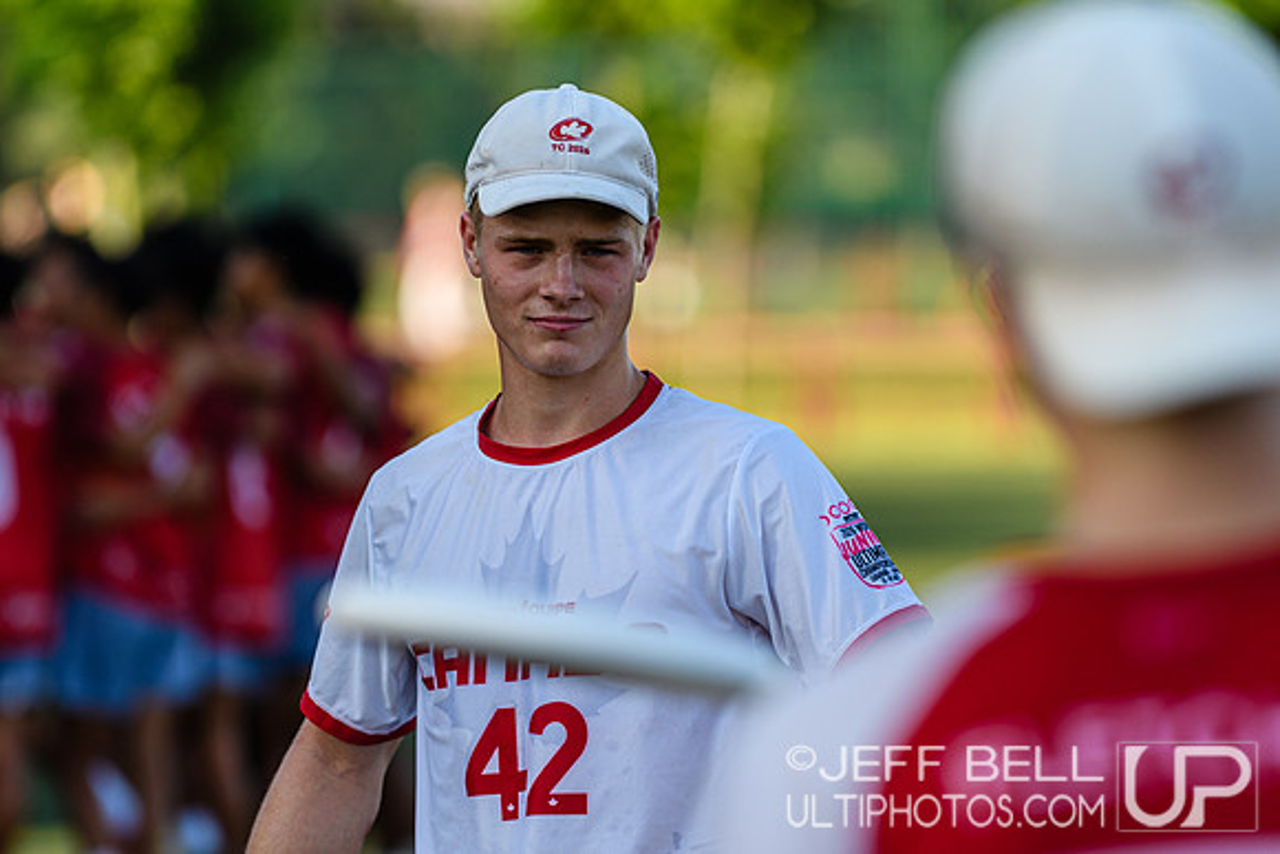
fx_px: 10669
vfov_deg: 4.6
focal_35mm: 300
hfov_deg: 6.9
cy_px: 427
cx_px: 640
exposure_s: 1/1000
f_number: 3.2
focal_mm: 200
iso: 140
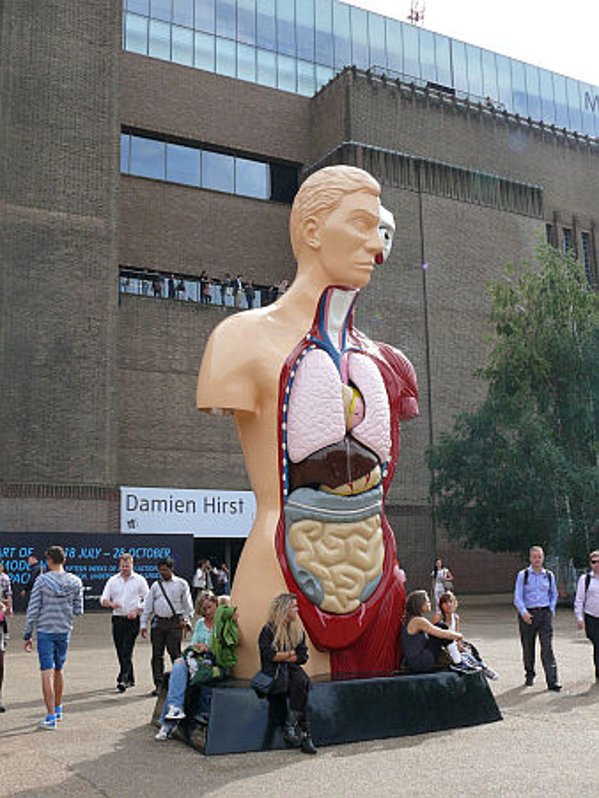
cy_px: 399
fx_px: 945
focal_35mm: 41
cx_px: 300
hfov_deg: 35.2
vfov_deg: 45.8
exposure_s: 1/250
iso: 100
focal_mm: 8.2
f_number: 5.6
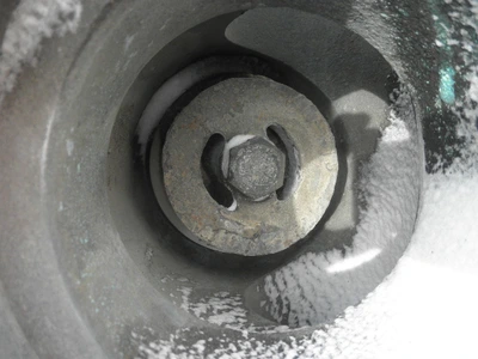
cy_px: 180
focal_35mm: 28
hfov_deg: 63.4
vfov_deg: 49.7
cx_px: 239
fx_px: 387
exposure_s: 1/100
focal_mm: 5
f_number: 3
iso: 64
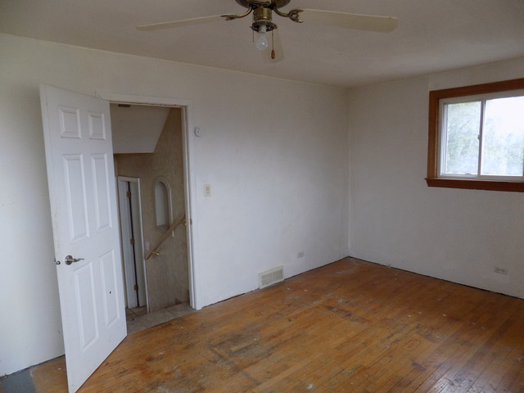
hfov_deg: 73.9
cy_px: 196
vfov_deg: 58.9
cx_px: 262
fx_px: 348
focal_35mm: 23
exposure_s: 1/30
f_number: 3.1
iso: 160
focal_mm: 4
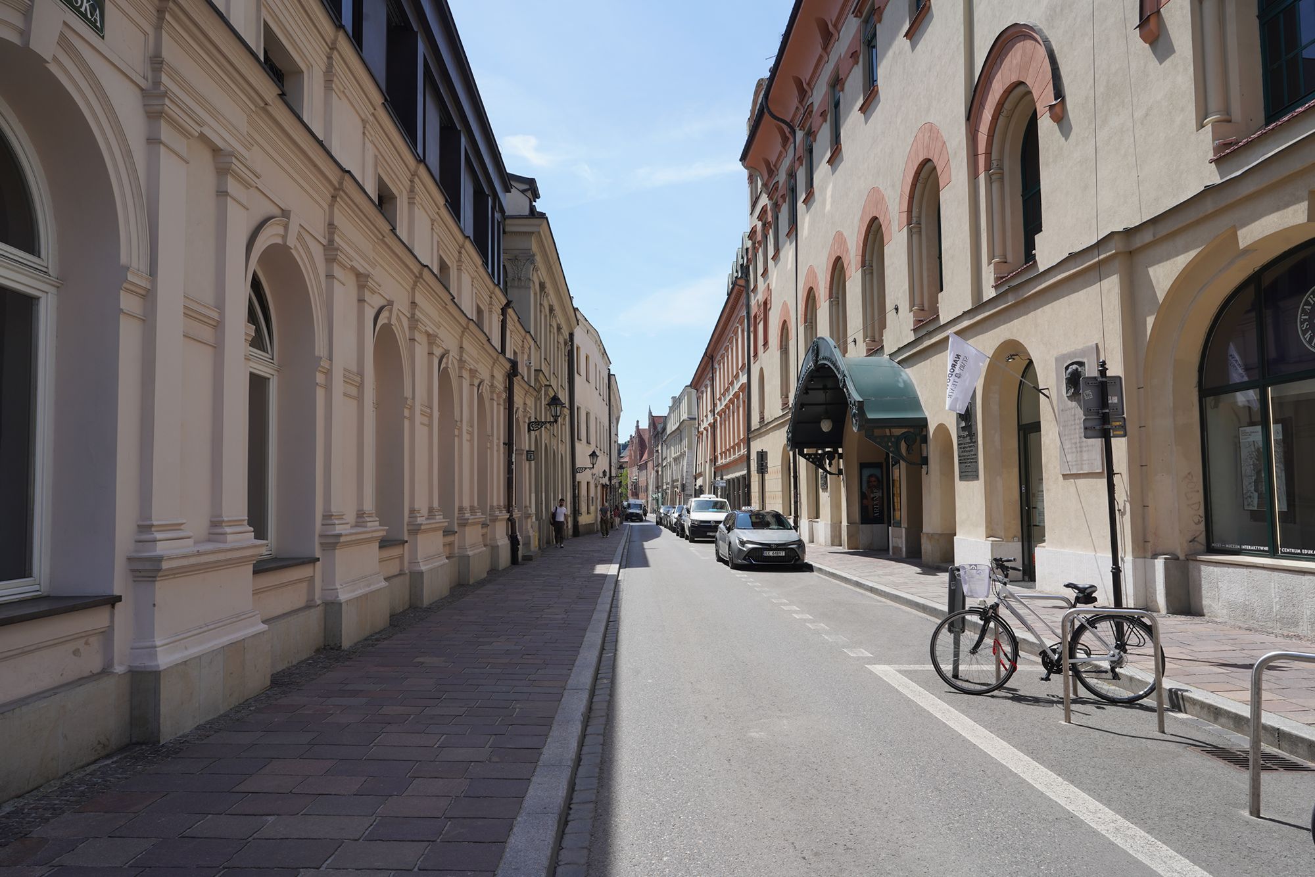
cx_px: 658
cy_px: 438
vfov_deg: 53.1
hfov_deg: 73.7
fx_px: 877
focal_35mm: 24
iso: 100
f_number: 13
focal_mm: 24
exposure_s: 1/100
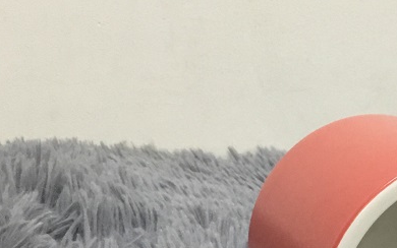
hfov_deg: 20.0
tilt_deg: -12.4
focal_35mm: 101
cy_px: 250
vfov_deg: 12.8
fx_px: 1093
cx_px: 398
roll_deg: +1.2
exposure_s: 1/33
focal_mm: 3.3
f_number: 2.4
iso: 125
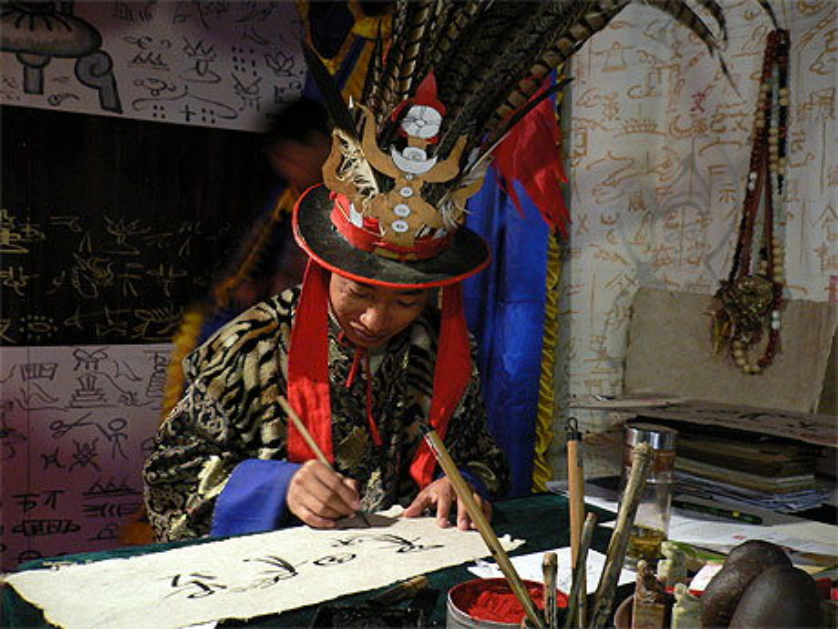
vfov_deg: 40.7
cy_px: 314
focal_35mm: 35
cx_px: 419
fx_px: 847
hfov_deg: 52.6
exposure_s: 1/8
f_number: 2.8
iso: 200
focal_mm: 5.8
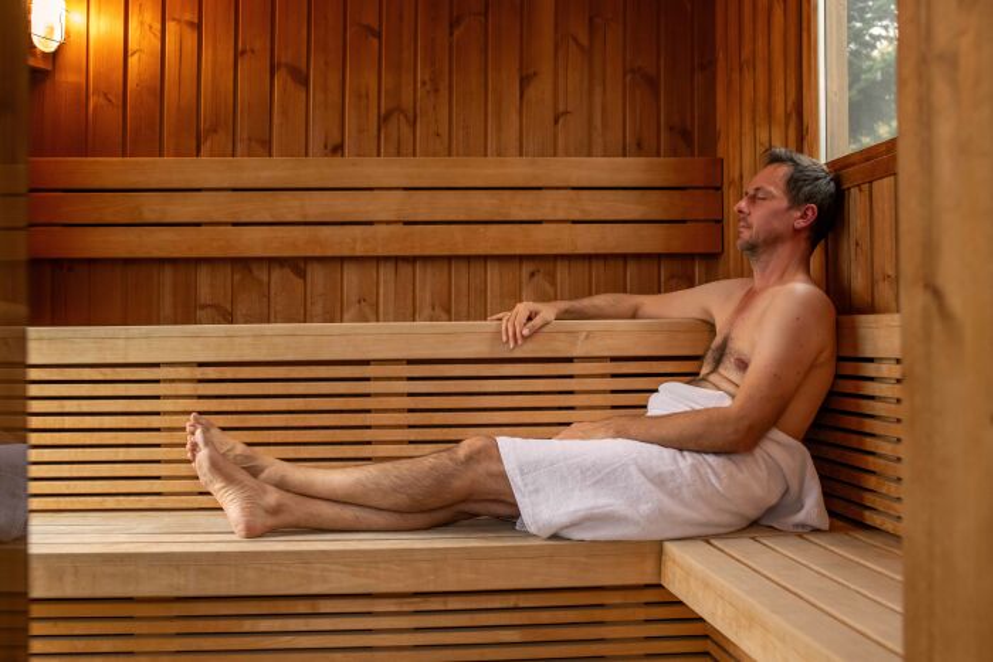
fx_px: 966
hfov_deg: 54.4
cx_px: 496
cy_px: 331
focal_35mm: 35
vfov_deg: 37.9
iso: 2000
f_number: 4.5
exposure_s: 1/80
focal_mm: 35
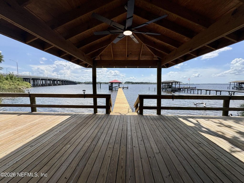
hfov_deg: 102.1
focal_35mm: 14
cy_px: 92
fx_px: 99
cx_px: 122
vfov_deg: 85.7
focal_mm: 2.22
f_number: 2.2
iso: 50
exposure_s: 1/2494
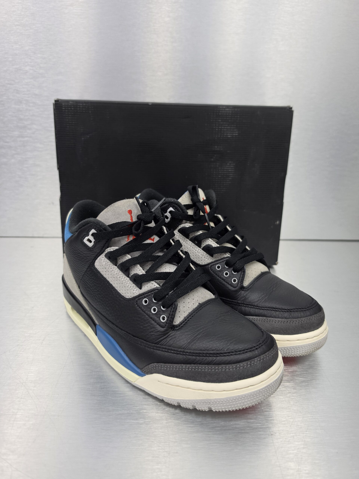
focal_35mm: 23
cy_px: 240
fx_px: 318
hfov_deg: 58.9
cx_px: 180
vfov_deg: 73.9
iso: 160
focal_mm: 6.5
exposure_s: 1/100
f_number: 1.4
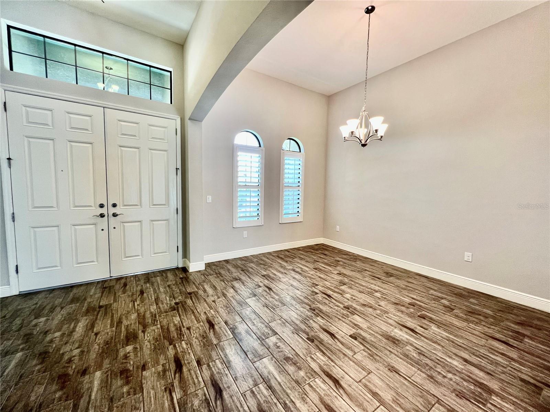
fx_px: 207
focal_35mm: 13
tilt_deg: -4.1
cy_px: 206
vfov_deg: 89.9
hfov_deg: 106.2
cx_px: 275
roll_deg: -0.4
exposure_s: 1/60
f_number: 1.8
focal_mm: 1.57
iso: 200
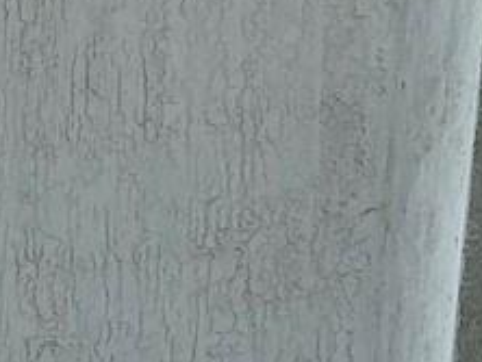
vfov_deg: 7.8
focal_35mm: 187
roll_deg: -2.9
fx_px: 2607
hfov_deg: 8.7
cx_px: -984
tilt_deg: -4.6
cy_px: 522
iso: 32
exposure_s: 1/5495
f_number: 1.8
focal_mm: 4.25
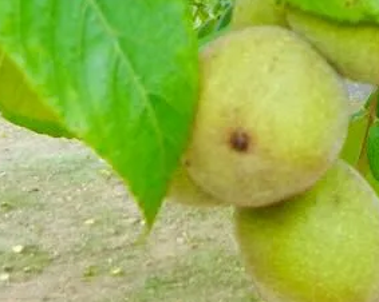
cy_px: -33
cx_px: 305
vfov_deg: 14.2
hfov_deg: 18.0
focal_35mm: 106
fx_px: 1188
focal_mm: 5.4
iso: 160
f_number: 3.5
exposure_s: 1/71.7
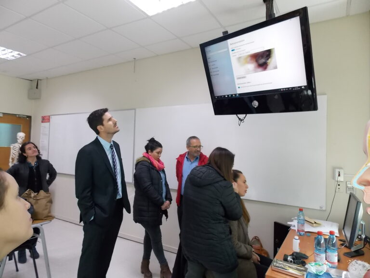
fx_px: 246
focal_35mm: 23
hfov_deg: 73.9
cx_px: 185
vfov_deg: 58.9
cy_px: 139
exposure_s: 1/30
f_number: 3.1
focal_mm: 4
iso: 250
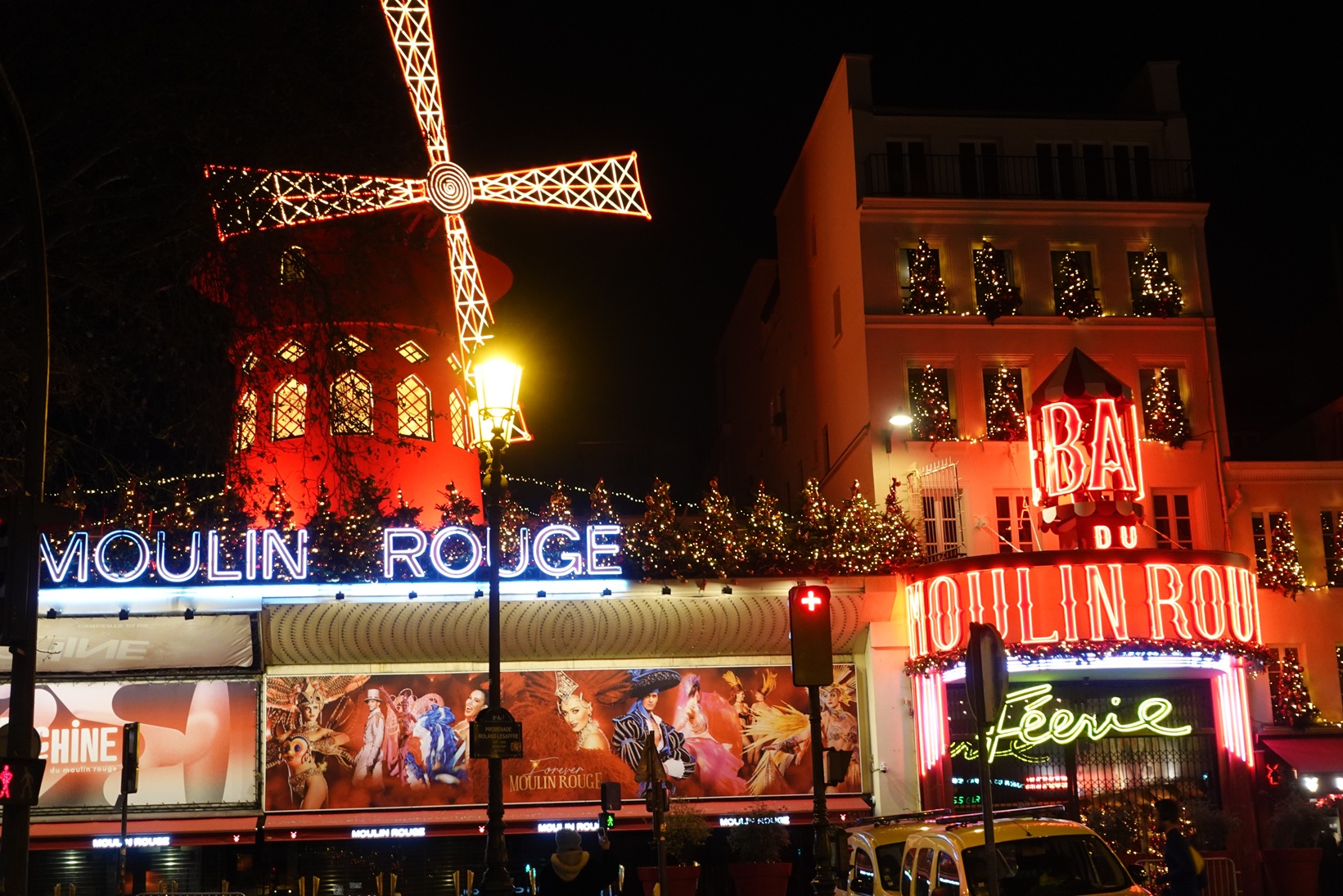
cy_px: 448
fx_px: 1977
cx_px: 672
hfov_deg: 37.5
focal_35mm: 53
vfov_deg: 25.5
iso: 800
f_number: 2.8
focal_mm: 19.29
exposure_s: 1/60
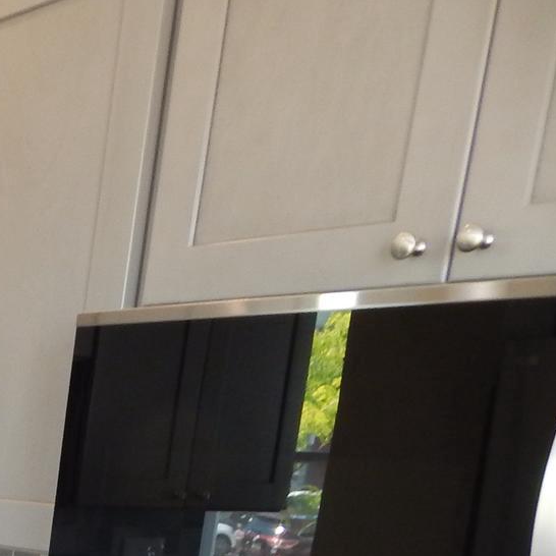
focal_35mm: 73
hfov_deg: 18.1
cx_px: -481
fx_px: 1327
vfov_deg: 21.2
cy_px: 747
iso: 160
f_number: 3
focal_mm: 4
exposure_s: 1/30
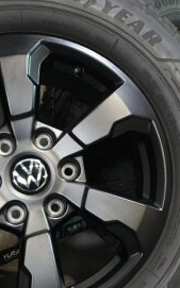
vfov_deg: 33.2
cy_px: 192
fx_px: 480
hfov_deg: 21.3
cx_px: 84
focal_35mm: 61
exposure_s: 1/25
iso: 320
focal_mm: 4.3
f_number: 1.5
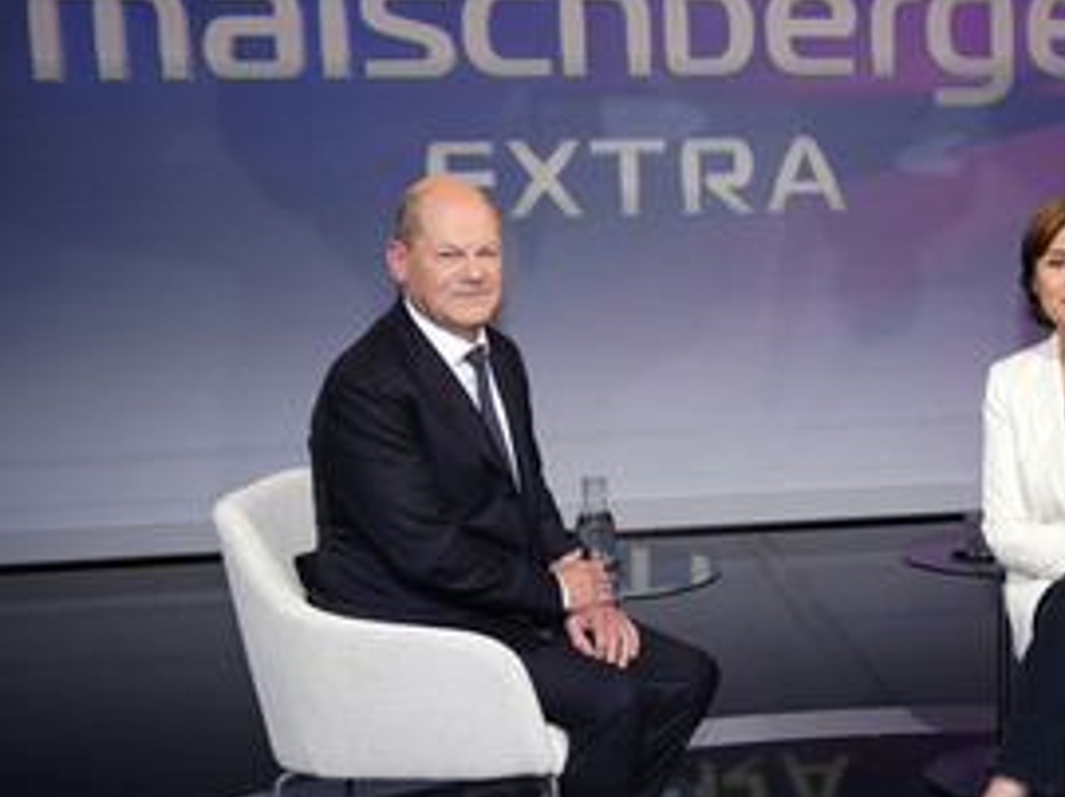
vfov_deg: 32.0
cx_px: 759
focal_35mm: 45
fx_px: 1383
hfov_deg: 41.2
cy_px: 485
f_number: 5
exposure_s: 1/125
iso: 2000
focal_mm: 28
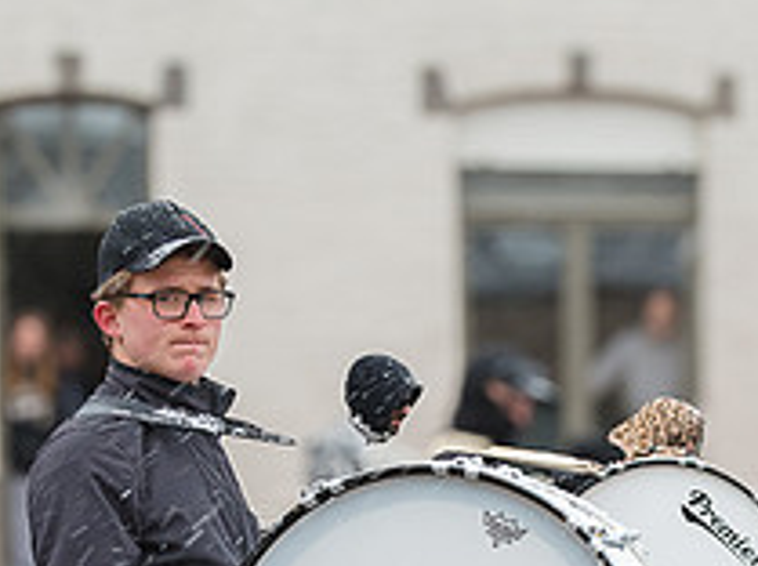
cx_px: 509
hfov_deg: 16.7
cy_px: 726
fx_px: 2579
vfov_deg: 12.2
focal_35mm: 118
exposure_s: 1/125
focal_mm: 36
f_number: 5.6
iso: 800
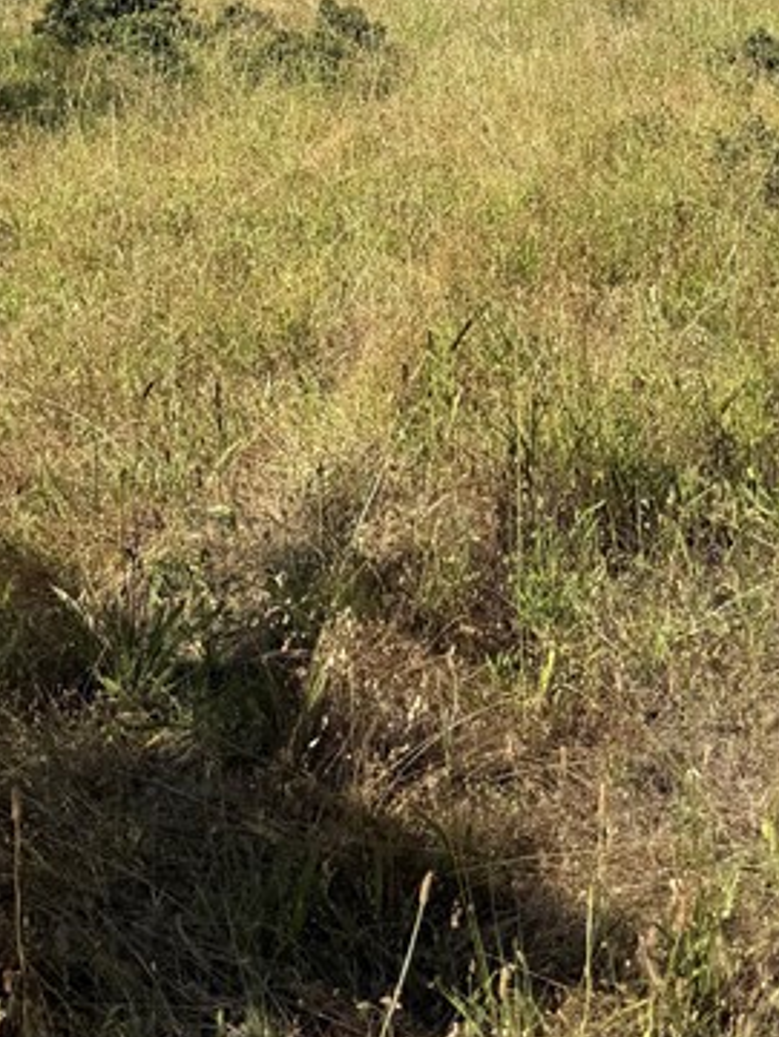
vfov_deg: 27.5
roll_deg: -2.4
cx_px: 609
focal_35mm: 68
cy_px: 103
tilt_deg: +2.1
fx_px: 2039
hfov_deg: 21.4
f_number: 1.78
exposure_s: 1/3145
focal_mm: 6.76
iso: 80
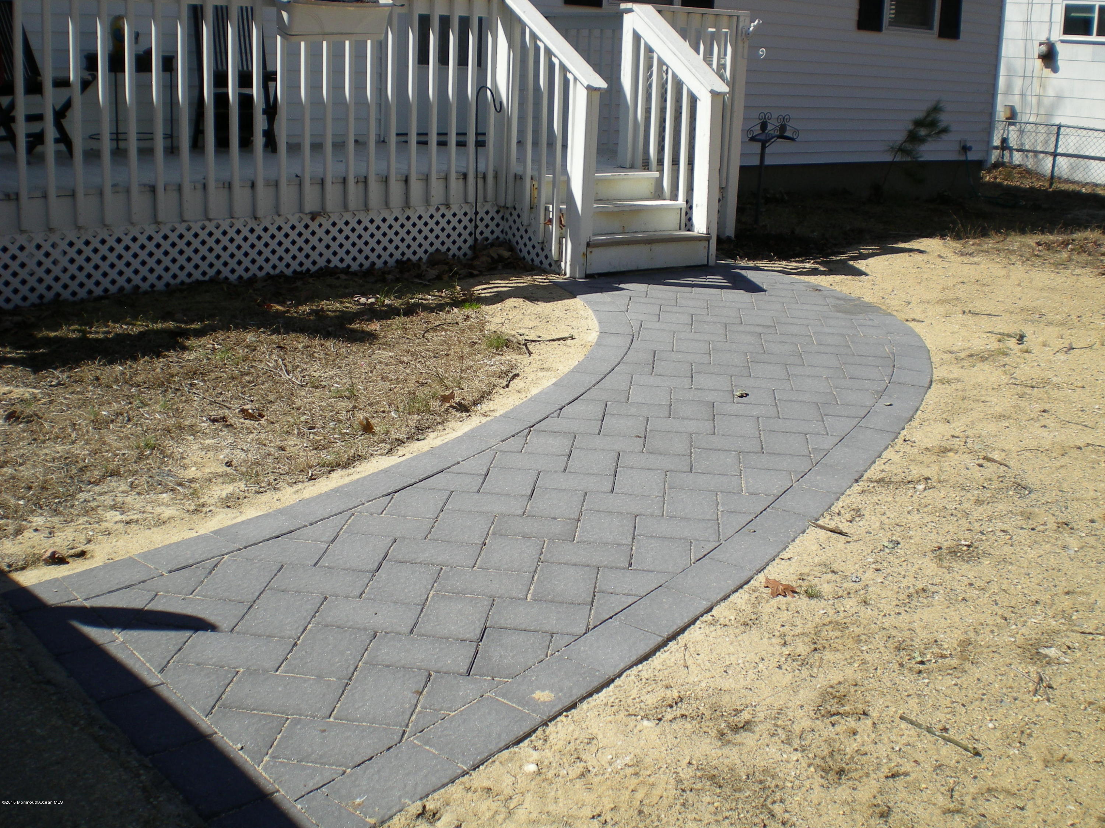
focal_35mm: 38
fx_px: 1213
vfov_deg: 37.7
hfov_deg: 49.0
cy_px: 414
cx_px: 552
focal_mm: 6.3
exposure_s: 1/403
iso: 50
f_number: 4.6
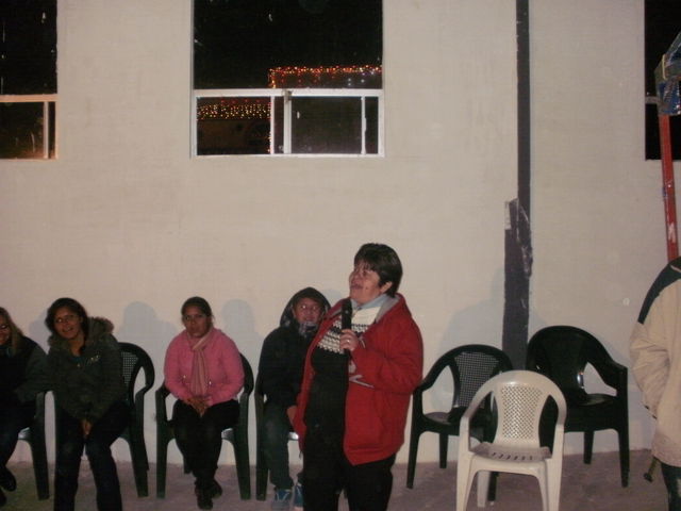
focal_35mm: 36
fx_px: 708
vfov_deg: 39.7
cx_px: 340
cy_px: 256
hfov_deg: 51.4
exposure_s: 1/30
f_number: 3.5
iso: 250
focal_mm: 6.3
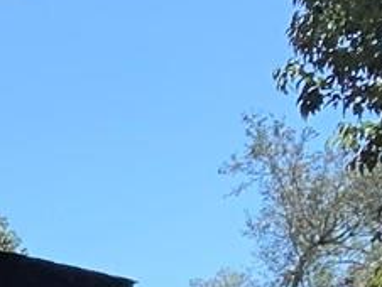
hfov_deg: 9.1
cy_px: 910
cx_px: -690
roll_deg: +2.4
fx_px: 2033
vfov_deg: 7.1
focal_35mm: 184
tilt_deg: -8.4
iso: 25
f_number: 1.8
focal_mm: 4.25
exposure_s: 1/692
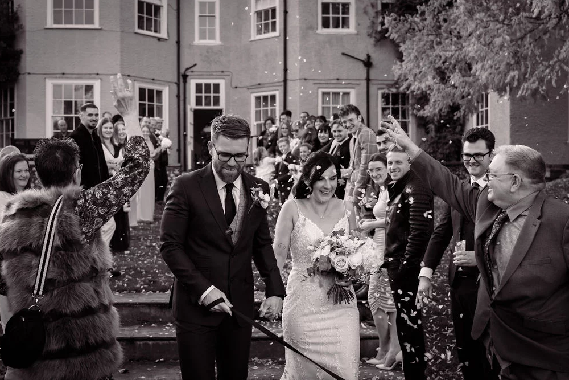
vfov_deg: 31.2
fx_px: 680
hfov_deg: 45.4
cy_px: 182
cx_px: 254
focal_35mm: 43
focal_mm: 28
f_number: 2.8
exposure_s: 1/200
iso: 100
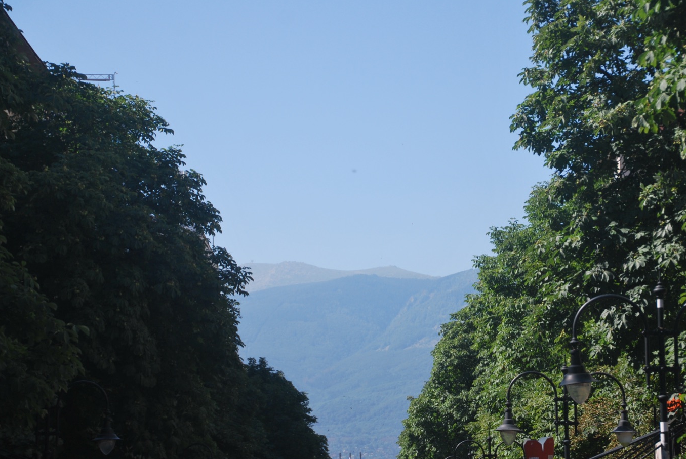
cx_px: 371
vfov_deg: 11.1
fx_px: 2366
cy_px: 266
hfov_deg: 16.5
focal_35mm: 124
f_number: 5.6
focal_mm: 70
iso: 140
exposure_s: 1/500
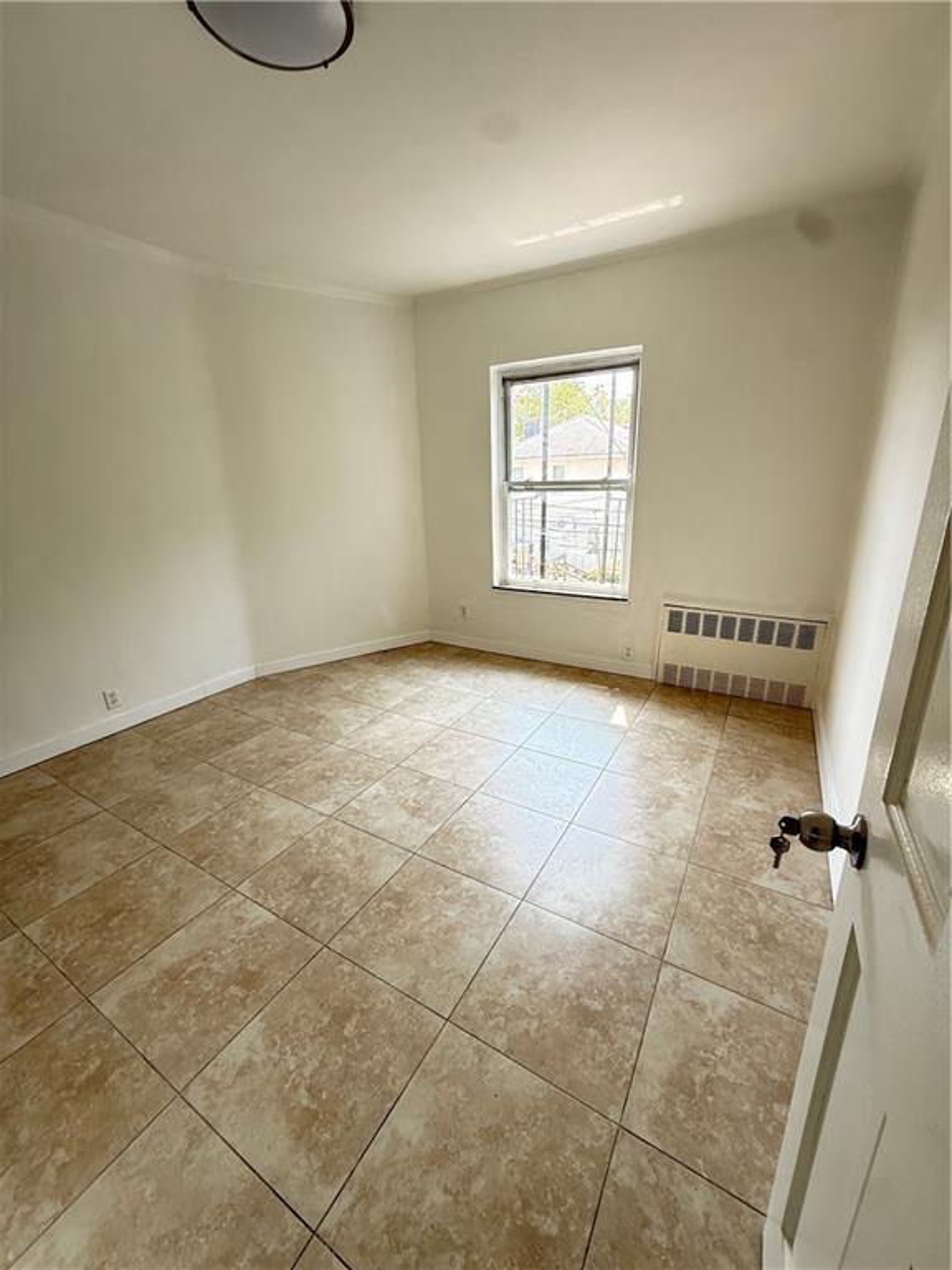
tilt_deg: -15.7
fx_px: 513
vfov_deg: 102.1
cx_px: 476
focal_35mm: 14
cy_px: 635
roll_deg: +1.0
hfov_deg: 85.7
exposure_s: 1/99
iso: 100
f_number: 2.2
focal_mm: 2.22
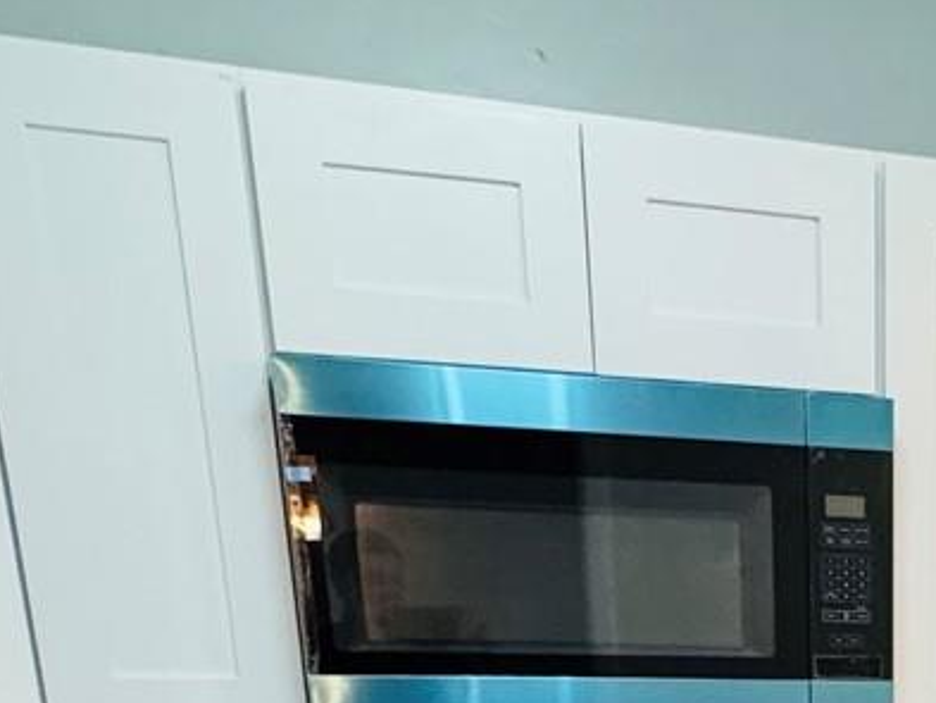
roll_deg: -1.9
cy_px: 1153
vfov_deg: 20.5
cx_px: 981
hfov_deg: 30.8
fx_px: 1542
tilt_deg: -18.9
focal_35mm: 57
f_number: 2.2
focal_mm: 2.22
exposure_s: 1/120
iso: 250
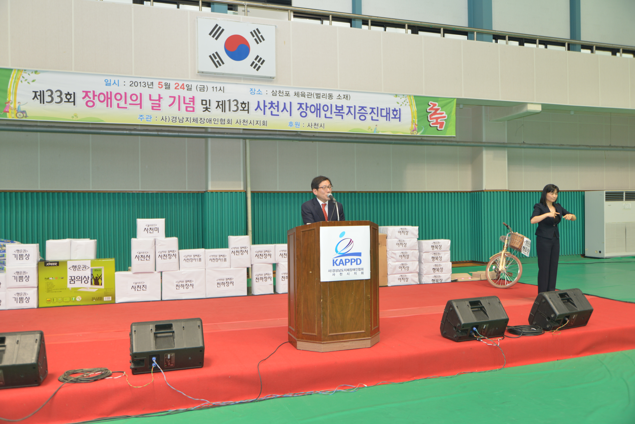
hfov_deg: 63.7
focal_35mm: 29
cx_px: 318
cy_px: 212
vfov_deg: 45.0
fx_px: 511
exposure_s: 1/100
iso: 400
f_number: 5
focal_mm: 29
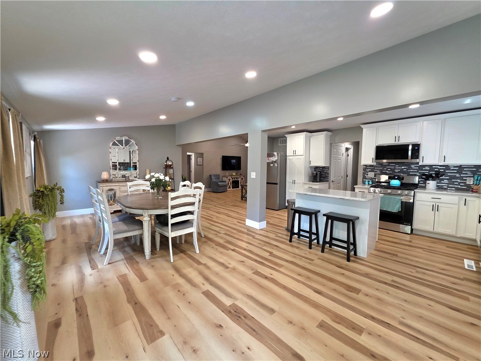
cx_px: 240
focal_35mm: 13
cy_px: 180
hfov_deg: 106.2
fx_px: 181
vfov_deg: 89.9
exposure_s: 1/120
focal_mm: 2.2
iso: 250
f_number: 1.9
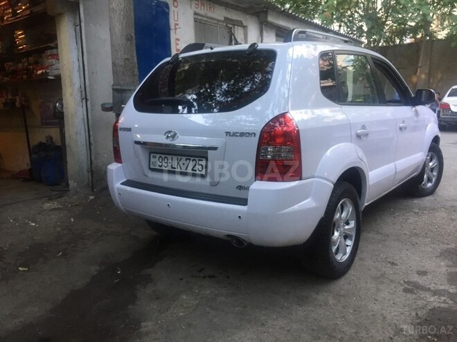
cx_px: 228
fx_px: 383
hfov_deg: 61.7
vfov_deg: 48.2
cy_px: 171
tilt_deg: -10.4
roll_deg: +1.4
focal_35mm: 29
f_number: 2.2
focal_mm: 4.15
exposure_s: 1/33
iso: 50
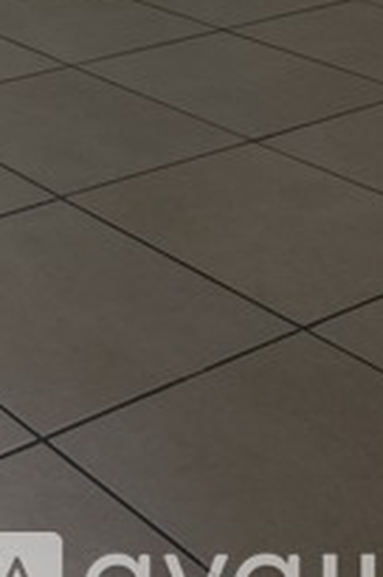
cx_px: -299
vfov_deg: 21.7
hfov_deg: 15.2
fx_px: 1249
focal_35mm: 78
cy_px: -294
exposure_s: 1/120
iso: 80
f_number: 1.8
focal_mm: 5.54
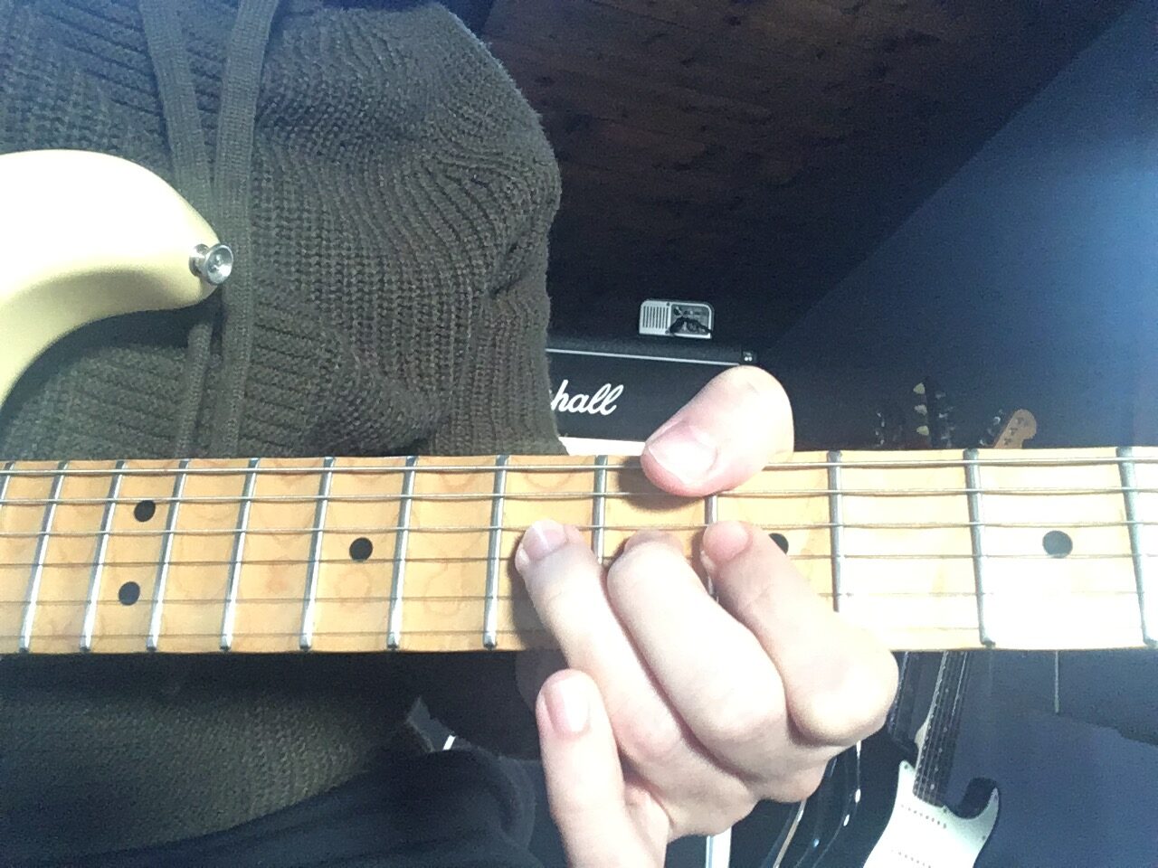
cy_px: 434
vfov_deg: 45.4
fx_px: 1037
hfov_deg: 58.4
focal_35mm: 31
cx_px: 579
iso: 400
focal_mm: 2.15
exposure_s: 1/33
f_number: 2.4
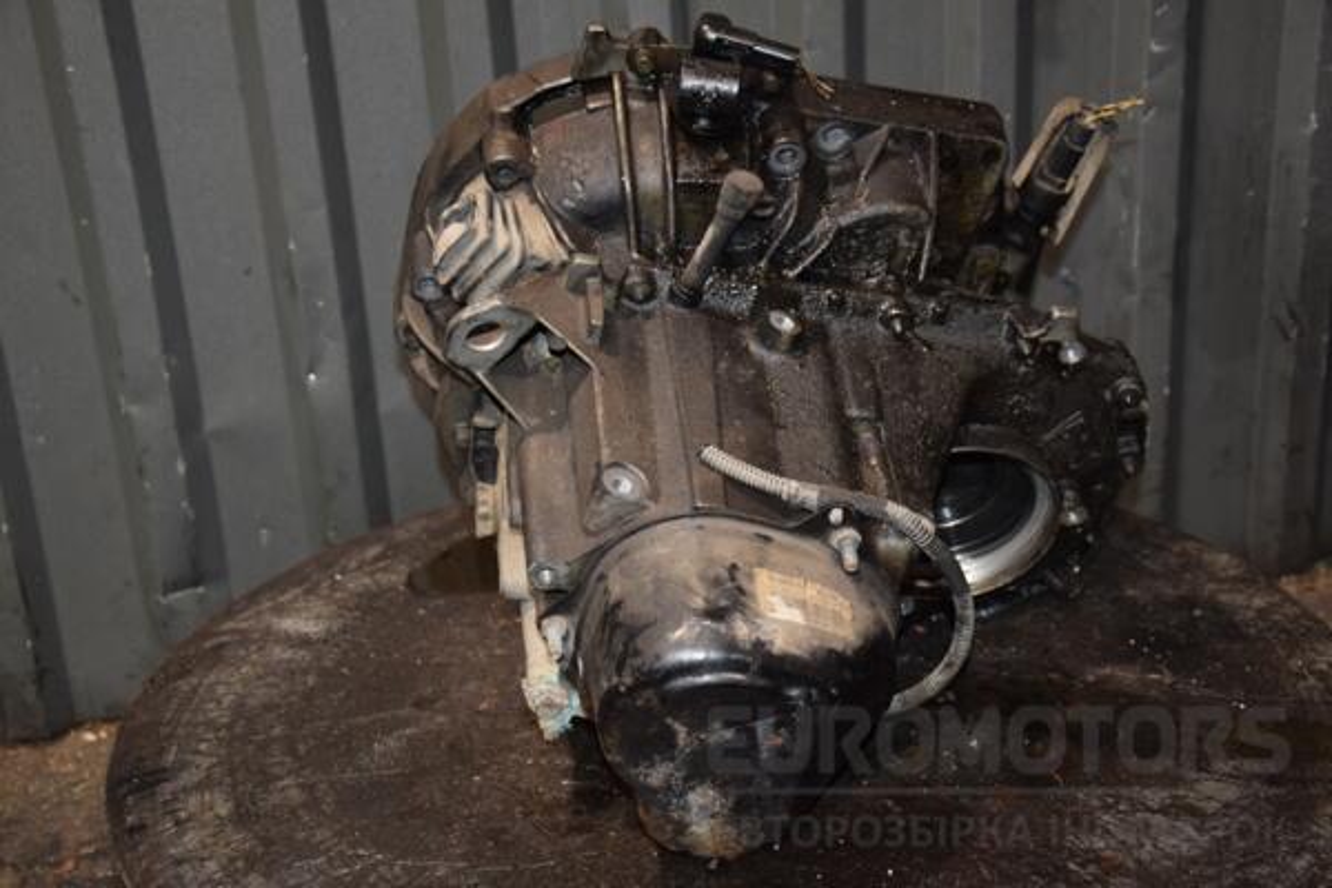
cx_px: 666
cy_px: 444
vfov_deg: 25.8
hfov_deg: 37.9
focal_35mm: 52
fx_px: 1942
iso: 800
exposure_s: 1/60
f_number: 5
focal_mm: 35
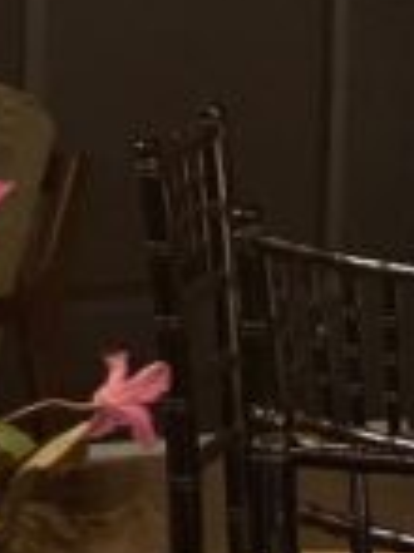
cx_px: -358
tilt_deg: -12.1
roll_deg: -0.4
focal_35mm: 362
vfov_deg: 5.5
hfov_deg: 4.1
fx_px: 5781
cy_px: 662
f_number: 2
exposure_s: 1/24
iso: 320
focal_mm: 6
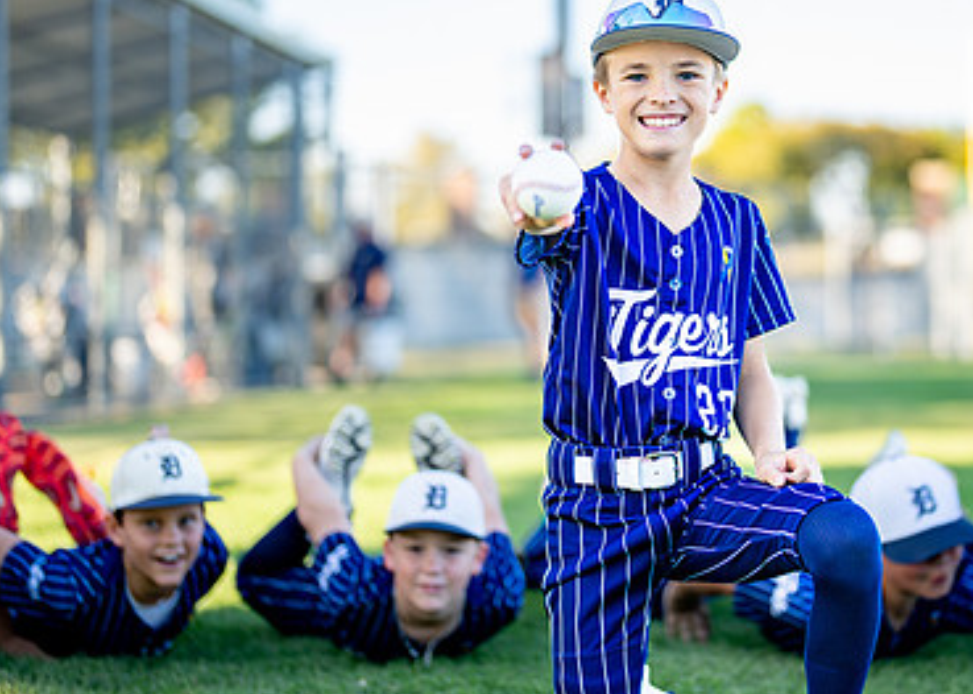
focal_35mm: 90
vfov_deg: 15.9
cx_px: 664
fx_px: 2485
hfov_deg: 22.0
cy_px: 247
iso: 100
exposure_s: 1/1250
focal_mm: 50
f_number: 1.2
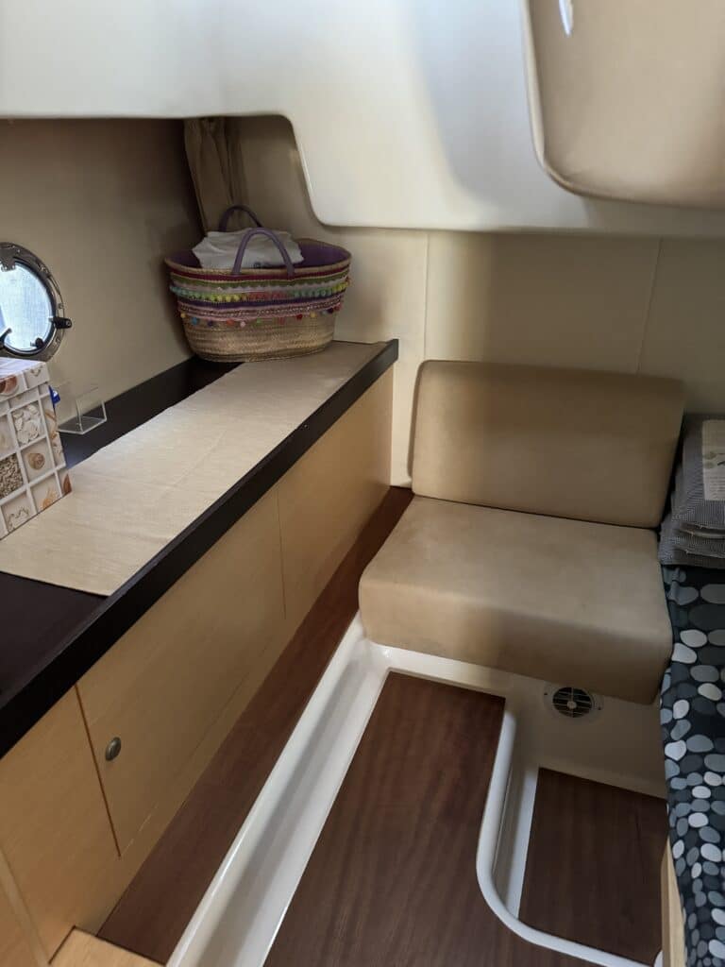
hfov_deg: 56.8
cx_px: 362
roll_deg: +0.2
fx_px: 670
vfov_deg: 71.6
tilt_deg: -25.5
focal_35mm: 24
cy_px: 484
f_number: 1.78
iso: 1000
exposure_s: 1/40
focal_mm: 6.76
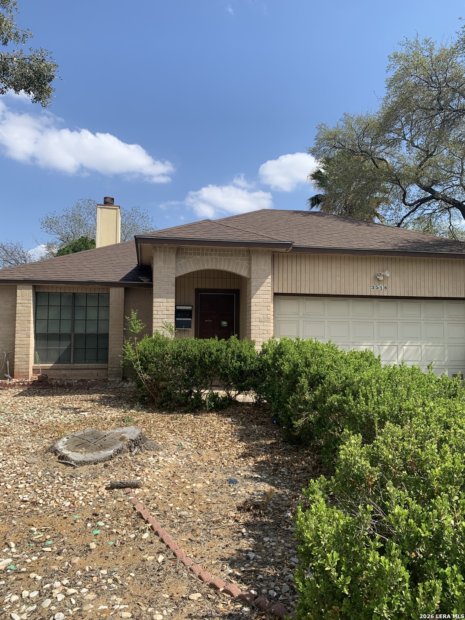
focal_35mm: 26
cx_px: 232
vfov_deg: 67.3
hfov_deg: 53.1
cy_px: 310
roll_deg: -1.7
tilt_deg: +3.0
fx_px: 466
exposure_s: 1/2033
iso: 25
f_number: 1.8
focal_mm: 4.25
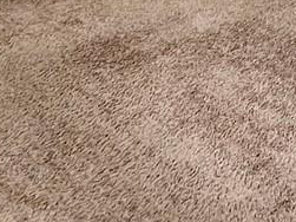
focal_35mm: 83
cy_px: -326
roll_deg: -0.1
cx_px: 311
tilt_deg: -0.2
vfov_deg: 13.0
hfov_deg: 22.5
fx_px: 709
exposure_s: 1/60
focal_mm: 1.57
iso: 160
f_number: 1.8
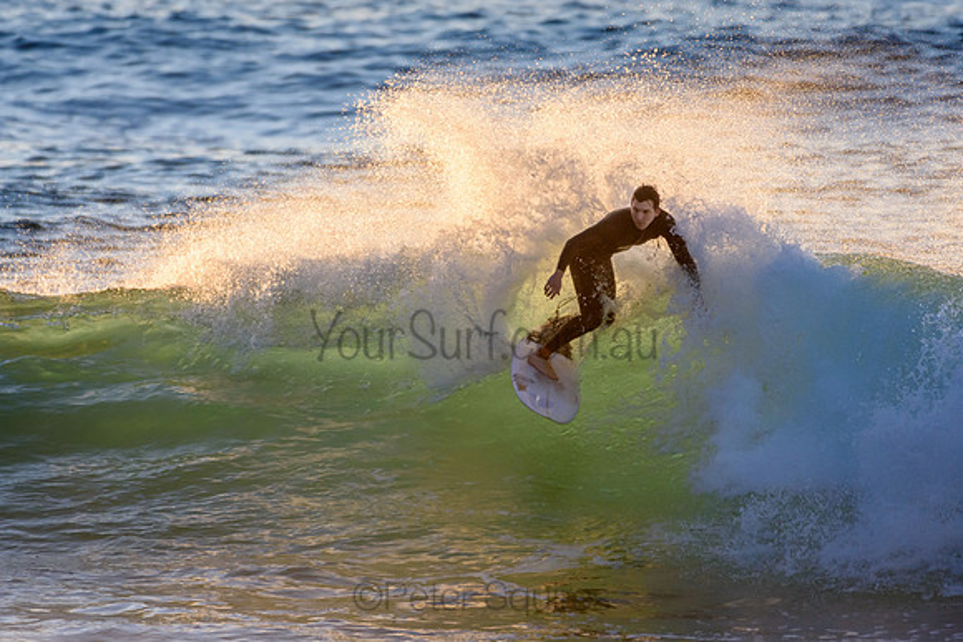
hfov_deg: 2.7
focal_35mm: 750
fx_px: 20066
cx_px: 482
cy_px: 321
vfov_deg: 1.8
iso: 640
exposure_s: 1/1600
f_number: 5.6
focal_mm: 500
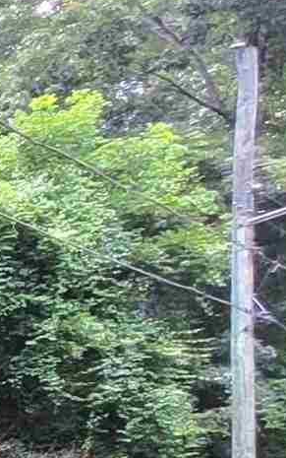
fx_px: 1134
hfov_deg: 7.4
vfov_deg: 21.6
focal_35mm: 91
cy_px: 506
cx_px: -974
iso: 40
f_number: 2.2
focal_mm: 1.74
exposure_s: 1/179
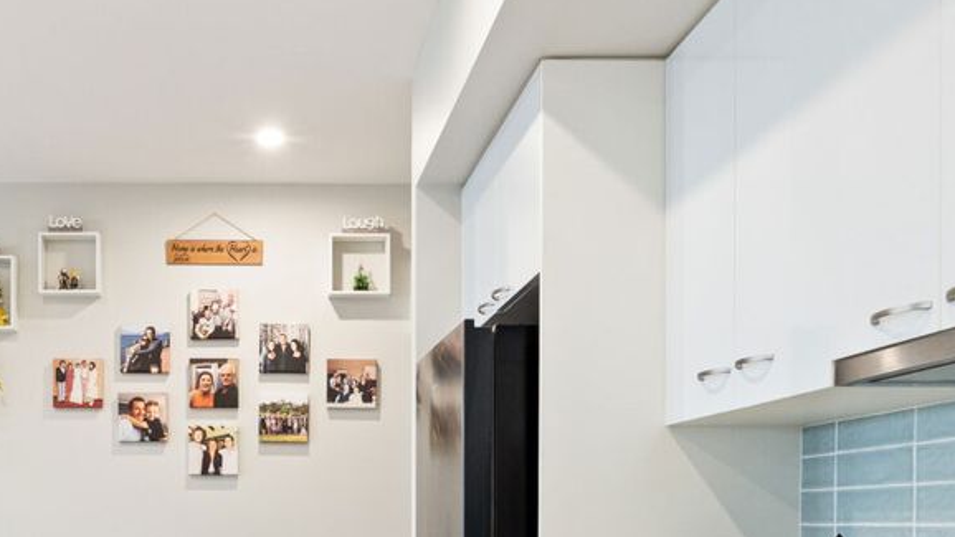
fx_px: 1190
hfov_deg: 42.2
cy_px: 539
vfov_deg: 24.3
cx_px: 218
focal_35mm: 47
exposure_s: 1/13
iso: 400
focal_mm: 16
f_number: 8
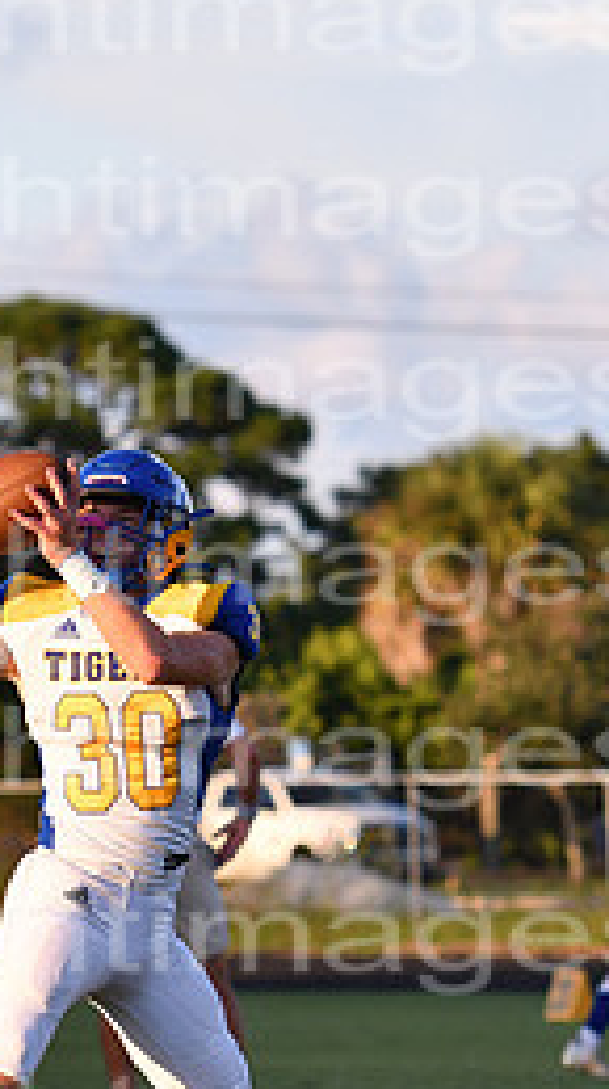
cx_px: 80
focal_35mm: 423
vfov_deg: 5.1
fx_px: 12187
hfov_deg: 2.9
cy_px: 666
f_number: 4
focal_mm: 120
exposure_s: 1/2000
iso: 400
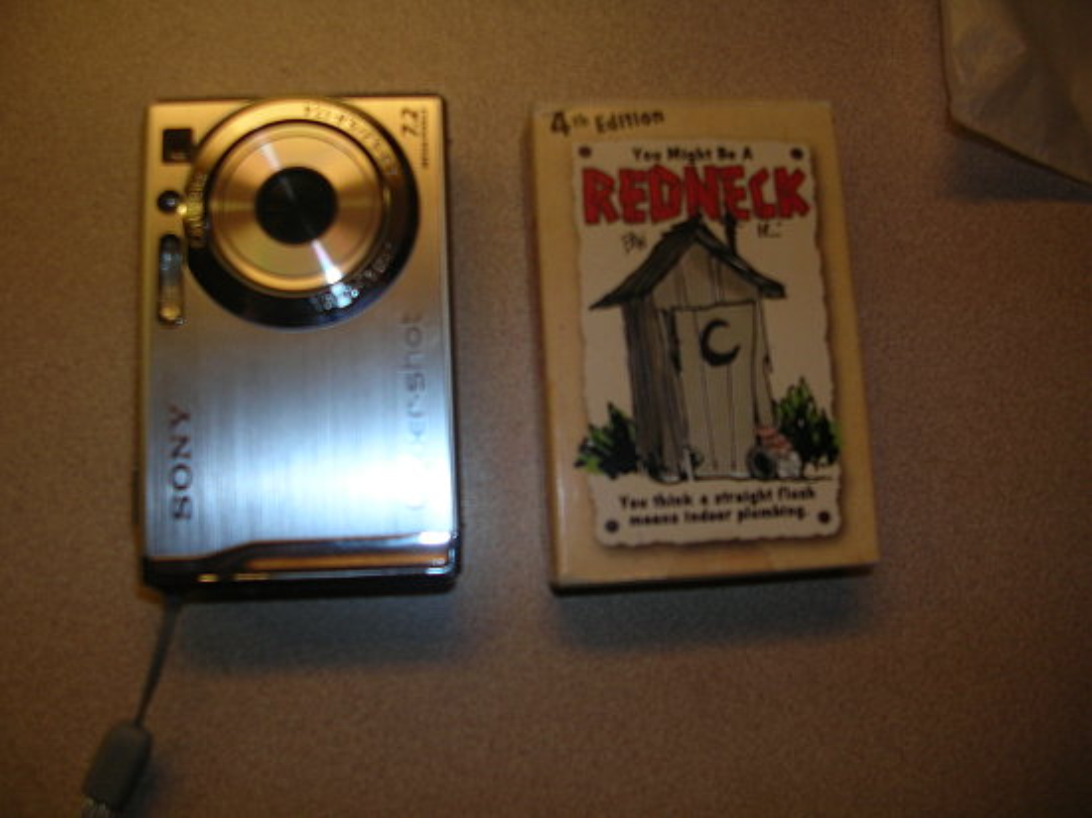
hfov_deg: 52.6
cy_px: 409
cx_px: 546
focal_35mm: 35
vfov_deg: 40.7
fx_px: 1104
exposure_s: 1/60.1
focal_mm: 5.8
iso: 50
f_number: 2.8
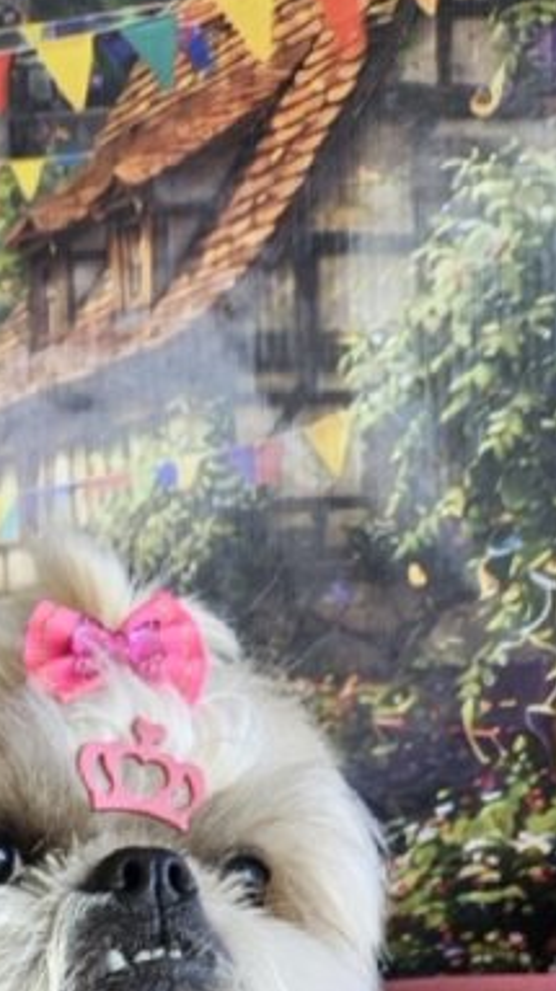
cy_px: 1159
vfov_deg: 27.9
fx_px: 1759
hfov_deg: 17.4
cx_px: -57
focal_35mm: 67
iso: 50
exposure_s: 1/120
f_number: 1.8
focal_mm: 5.4
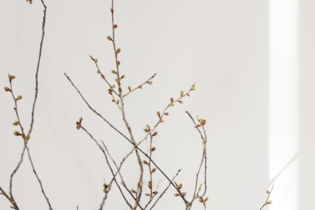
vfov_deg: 8.2
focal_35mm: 166
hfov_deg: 11.8
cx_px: 478
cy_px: 261
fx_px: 1452
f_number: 4
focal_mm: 38
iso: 250
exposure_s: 1/25
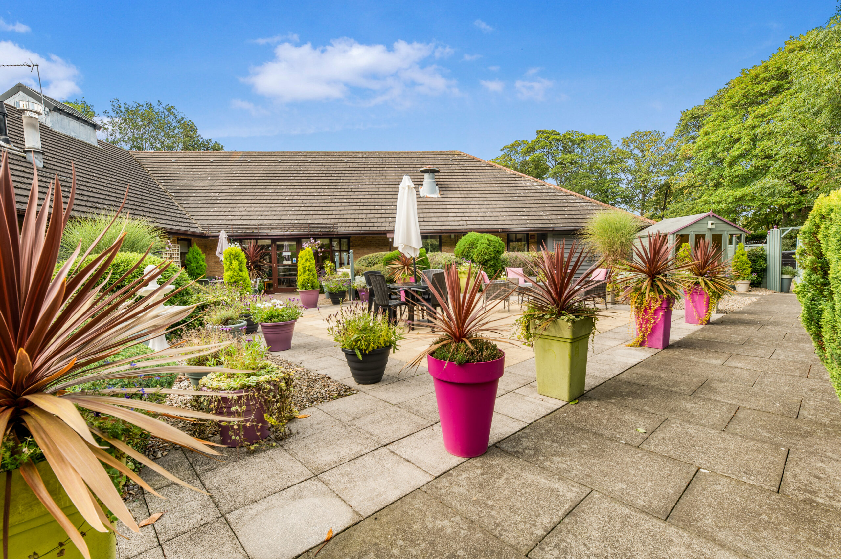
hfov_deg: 96.8
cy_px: 280
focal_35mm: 16
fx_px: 374
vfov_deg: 73.7
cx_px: 420
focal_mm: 16
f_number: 11
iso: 200
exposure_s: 1/60
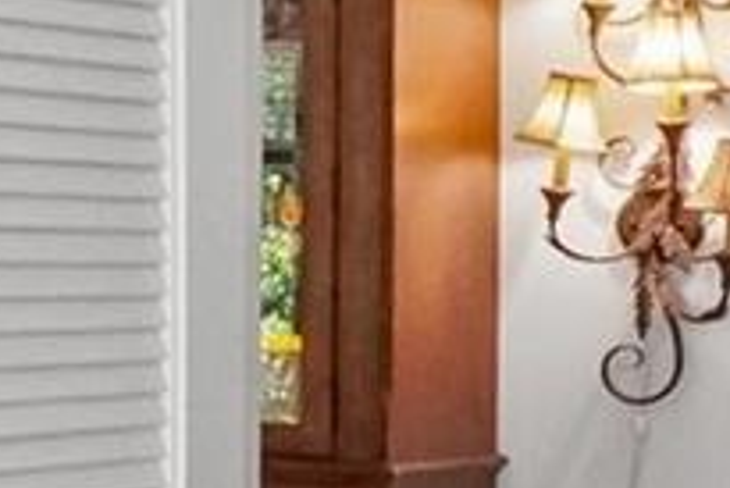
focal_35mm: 117
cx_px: -1140
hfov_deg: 12.6
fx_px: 2374
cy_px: 296
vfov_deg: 11.7
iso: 1600
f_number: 8
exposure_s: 1/30
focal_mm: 10
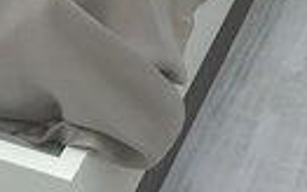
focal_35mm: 141
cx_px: 101
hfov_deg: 14.8
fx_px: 1180
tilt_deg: -22.3
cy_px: -313
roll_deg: +1.7
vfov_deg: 8.3
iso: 25
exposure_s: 1/50
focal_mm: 3.99
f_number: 1.8
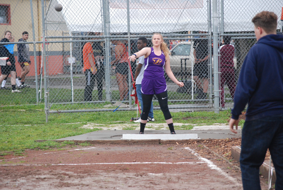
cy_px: 95
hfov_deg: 11.4
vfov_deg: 7.7
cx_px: 142
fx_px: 1417
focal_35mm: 180
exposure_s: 1/800
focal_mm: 120
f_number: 7.1
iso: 1000
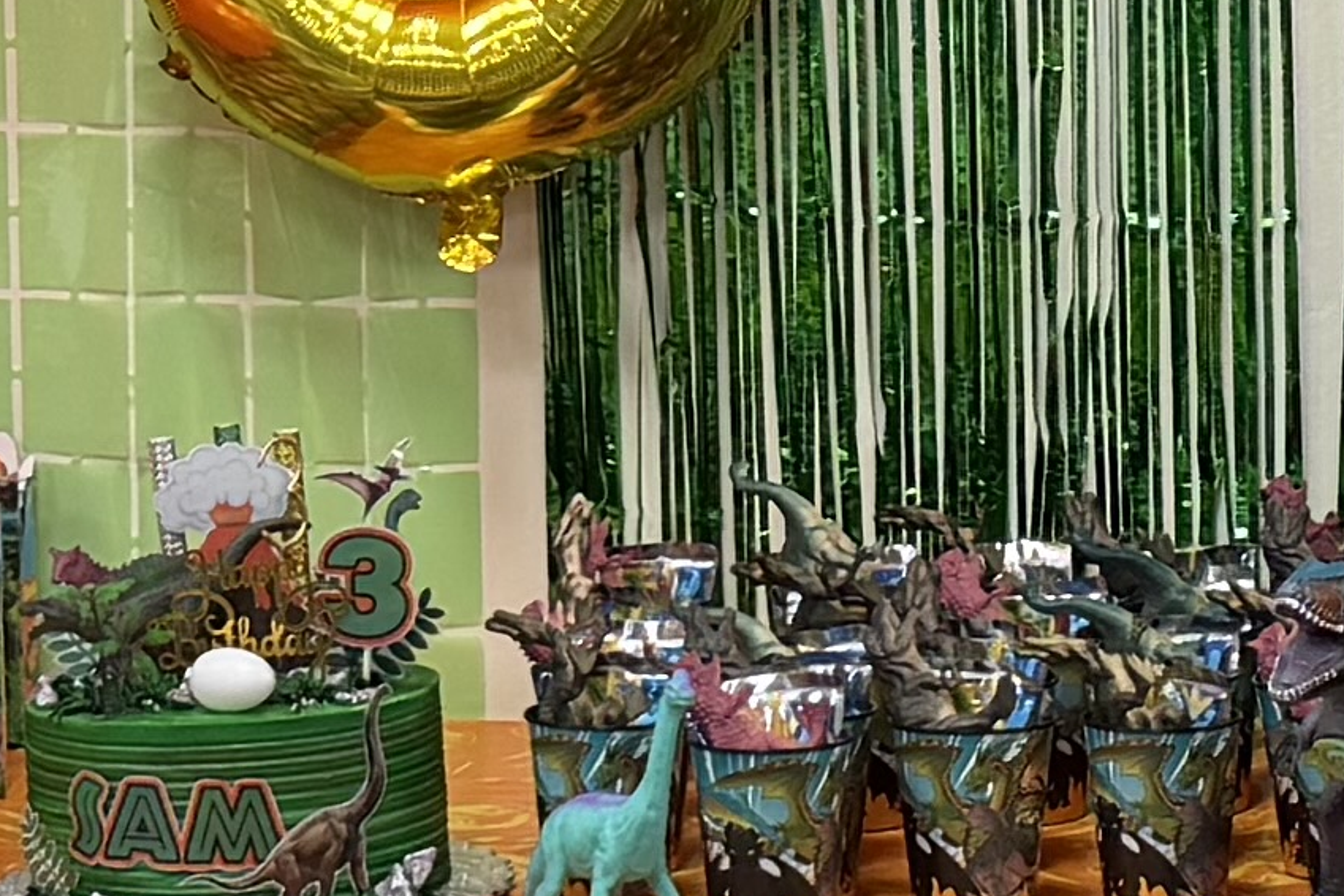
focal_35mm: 168
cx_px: 1247
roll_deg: +0.6
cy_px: 508
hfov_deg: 12.1
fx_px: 6272
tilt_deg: -8.8
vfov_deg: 8.2
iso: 125
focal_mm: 6.76
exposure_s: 1/100
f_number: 1.78
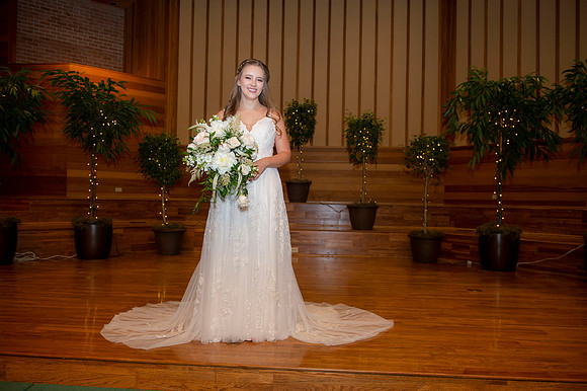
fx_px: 473
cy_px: 196
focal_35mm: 29
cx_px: 294
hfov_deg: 63.7
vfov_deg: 44.9
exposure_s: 1/160
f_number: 4
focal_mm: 29
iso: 640
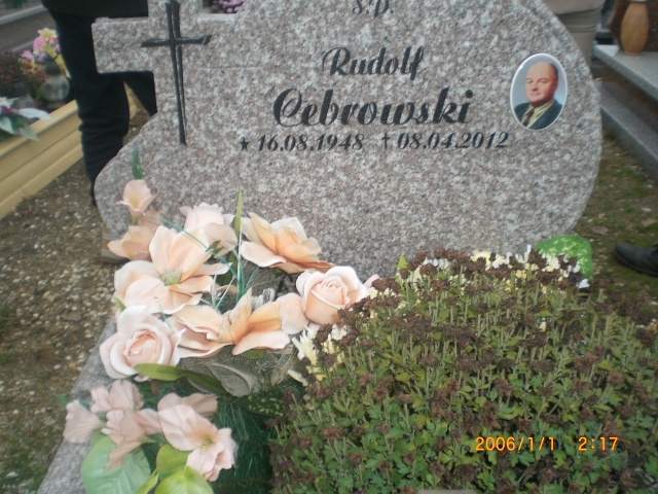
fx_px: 722
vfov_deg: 37.7
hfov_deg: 49.0
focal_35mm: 38
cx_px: 329
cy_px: 247
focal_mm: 6.3
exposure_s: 1/80
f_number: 3.1
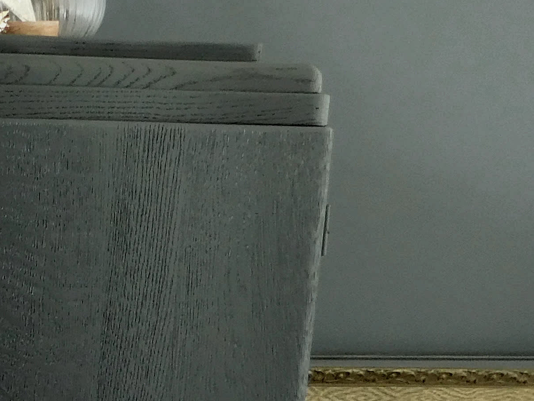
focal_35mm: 88
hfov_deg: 18.2
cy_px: 387
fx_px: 1358
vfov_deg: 16.5
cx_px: -395
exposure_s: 1/8
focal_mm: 4
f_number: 3
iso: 125
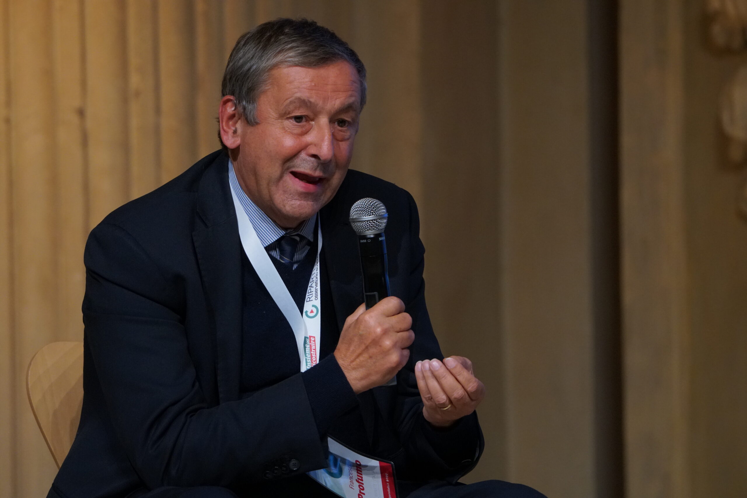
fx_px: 16652
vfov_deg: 1.7
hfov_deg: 2.6
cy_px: 249
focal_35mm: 802
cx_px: 374
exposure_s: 1/160
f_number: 6.3
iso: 2000
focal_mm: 535
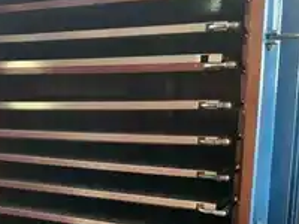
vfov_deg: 27.1
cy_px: 200
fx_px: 449
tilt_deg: -12.8
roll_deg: -1.4
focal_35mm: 52
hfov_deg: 36.7
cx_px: 118
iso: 640
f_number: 1.8
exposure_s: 1/30
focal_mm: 4.25
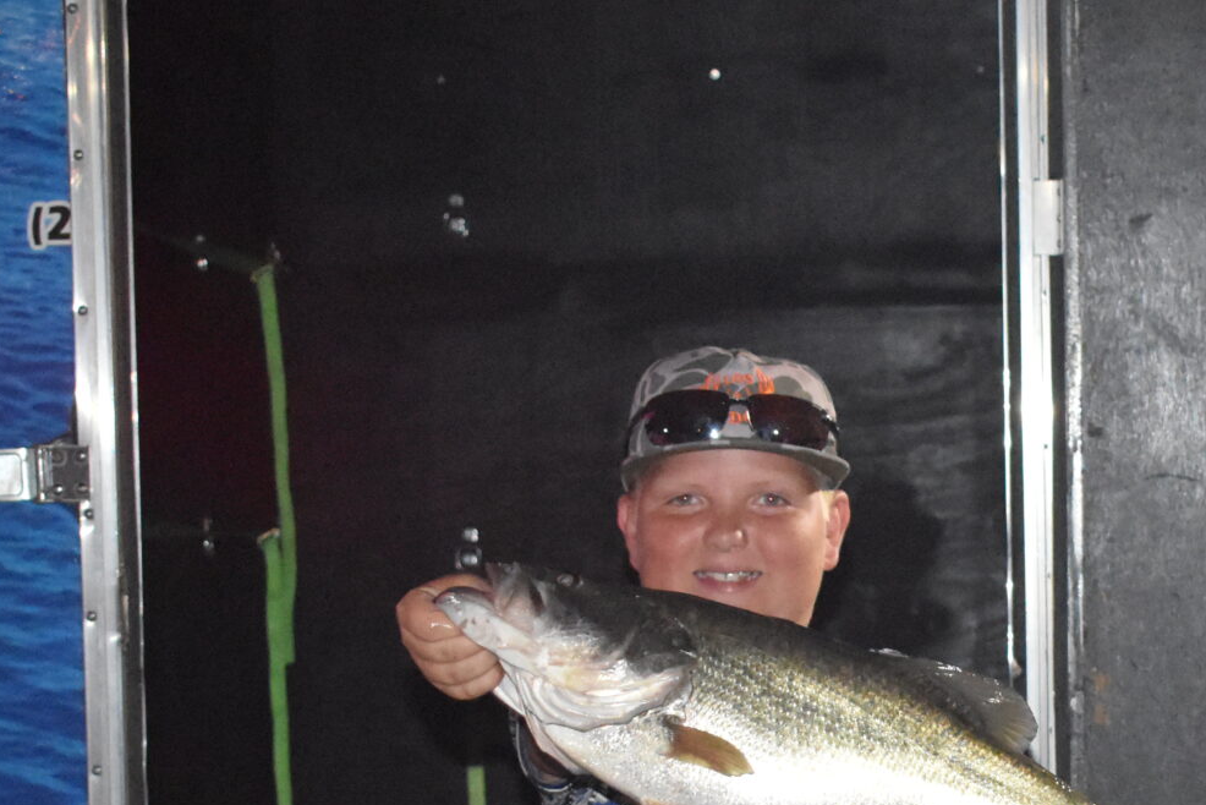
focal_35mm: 136
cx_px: 1129
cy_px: 829
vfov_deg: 10.0
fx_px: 4567
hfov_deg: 14.9
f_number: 4.5
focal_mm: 35
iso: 6400
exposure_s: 1/60
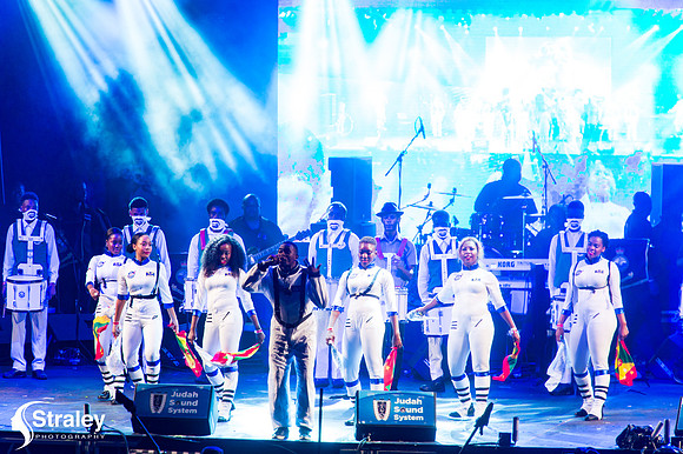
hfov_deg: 6.4
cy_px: 227
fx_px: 6067
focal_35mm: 320
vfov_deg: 4.3
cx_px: 342
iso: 2500
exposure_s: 1/200
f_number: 5.6
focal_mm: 320
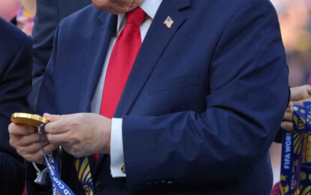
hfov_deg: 2.1
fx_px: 8399
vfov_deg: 1.3
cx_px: 43
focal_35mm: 991
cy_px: 33
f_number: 6.3
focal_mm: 374
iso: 1000
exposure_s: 1/1000
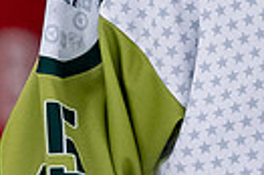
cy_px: -244
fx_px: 14018
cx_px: 346
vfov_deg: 0.7
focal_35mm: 1914
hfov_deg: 1.1
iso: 2000
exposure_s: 1/800
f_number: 3.2
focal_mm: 200
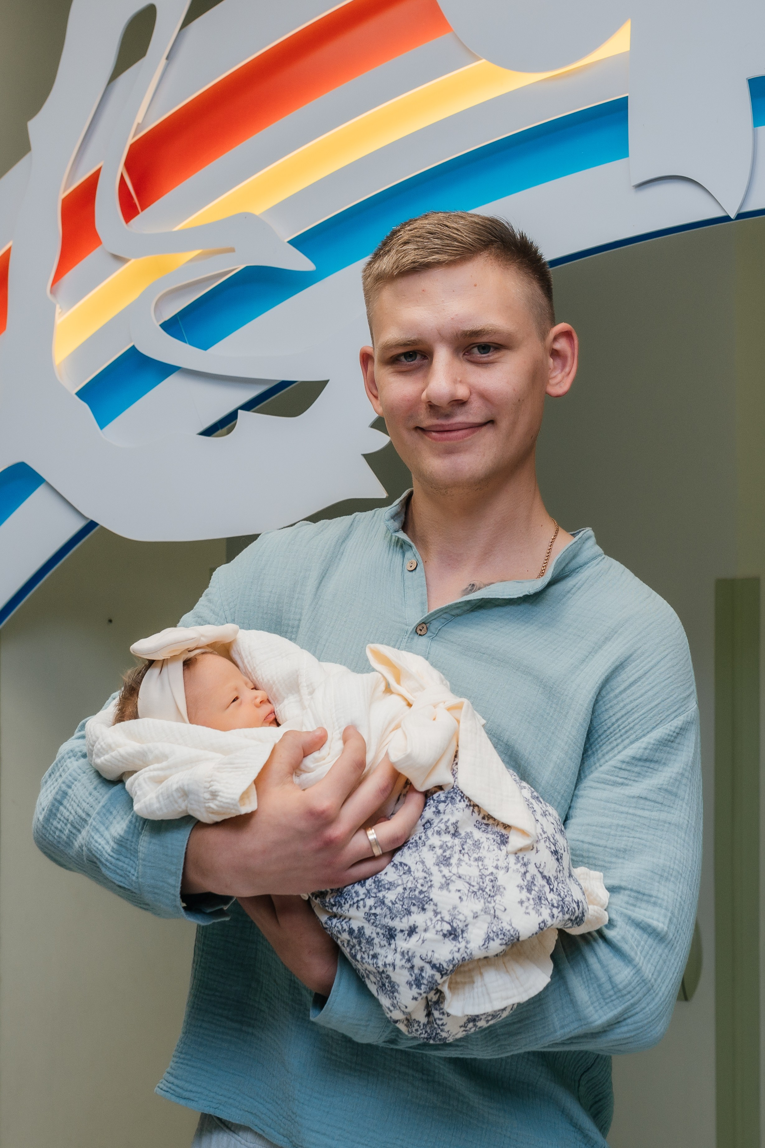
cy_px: 568
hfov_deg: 23.4
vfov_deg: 34.8
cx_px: 547
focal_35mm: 57
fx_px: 1830
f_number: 5.6
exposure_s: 1/160
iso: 640
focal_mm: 35
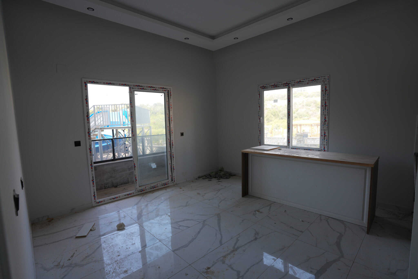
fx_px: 197
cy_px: 140
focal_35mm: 17
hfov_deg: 93.3
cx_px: 209
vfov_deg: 70.4
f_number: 4
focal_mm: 17
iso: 160
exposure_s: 1/160
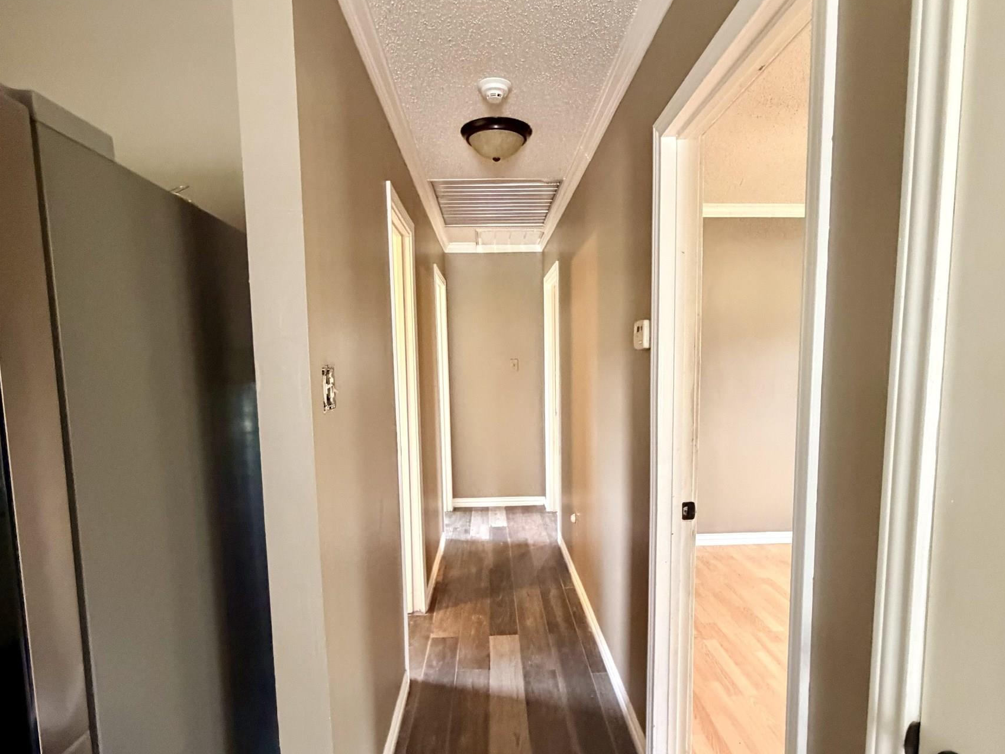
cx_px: 510
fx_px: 552
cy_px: 418
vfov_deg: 68.5
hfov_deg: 84.7
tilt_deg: -5.2
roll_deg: -0.4
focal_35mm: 19
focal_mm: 2.22
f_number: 2.2
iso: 800
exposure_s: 1/60
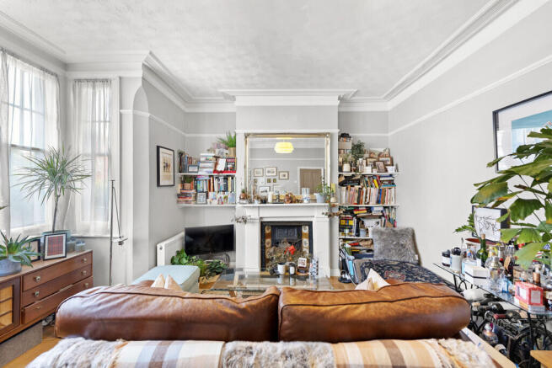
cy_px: 184
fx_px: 215
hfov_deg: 104.2
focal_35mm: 14
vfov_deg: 81.2
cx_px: 276
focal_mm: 14
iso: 500
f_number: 2.2
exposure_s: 1/50
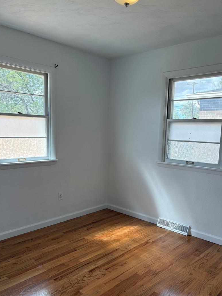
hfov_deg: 46.8
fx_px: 257
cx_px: 111
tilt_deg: -7.3
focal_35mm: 30
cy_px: 160
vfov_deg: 59.9
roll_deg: -1.2
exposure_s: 1/399
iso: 64
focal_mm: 5.96
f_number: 1.6
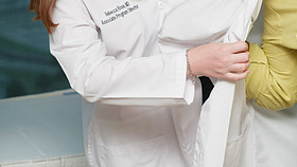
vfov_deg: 9.3
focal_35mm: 130
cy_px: 11
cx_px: 240
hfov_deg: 16.4
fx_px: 1025
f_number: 2.8
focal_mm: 40.1
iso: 640
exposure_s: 1/125
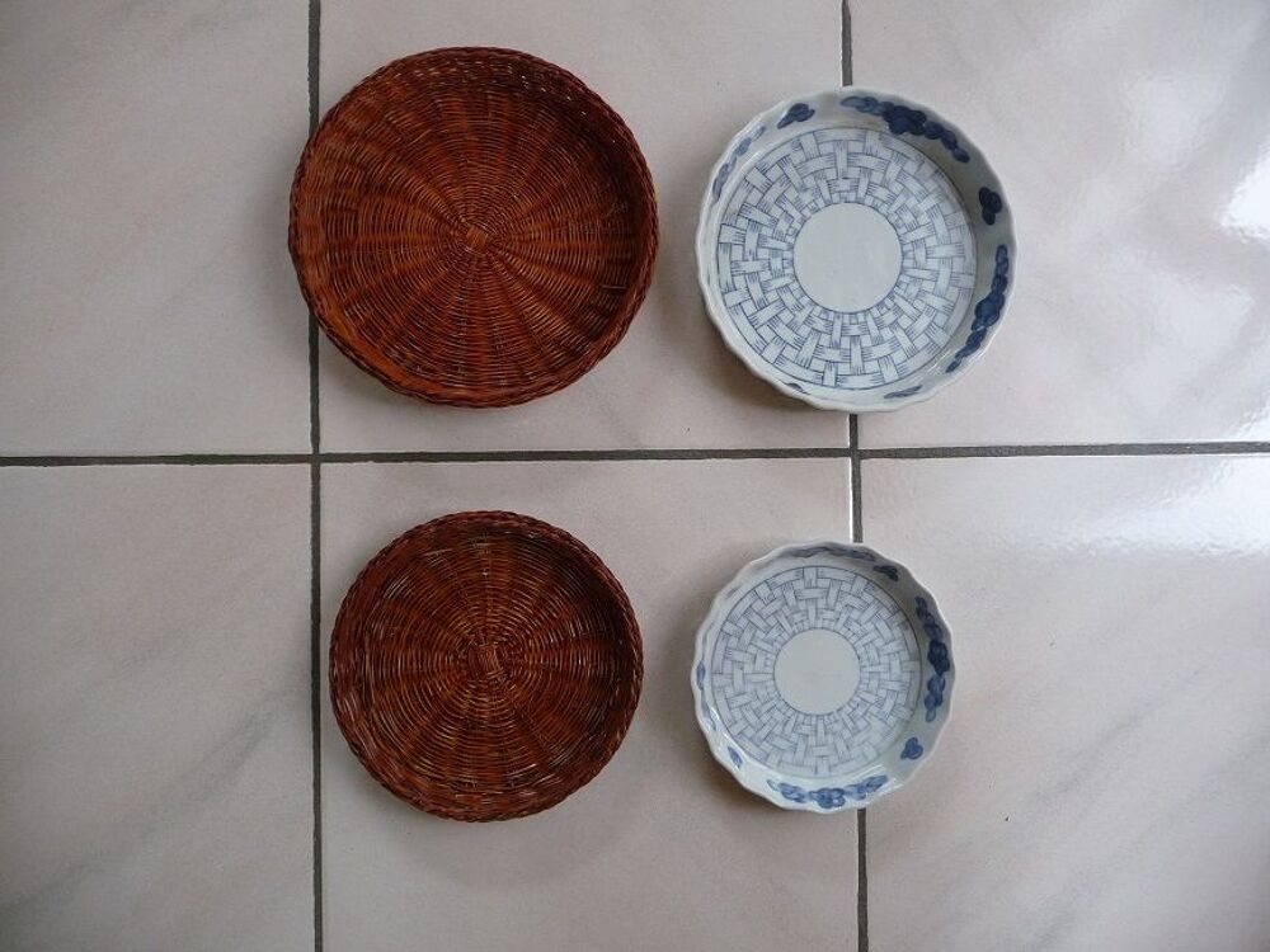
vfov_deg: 49.7
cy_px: 476
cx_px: 635
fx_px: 1027
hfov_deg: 63.4
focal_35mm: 28
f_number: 3.3
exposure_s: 1/30
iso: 200
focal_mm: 4.7
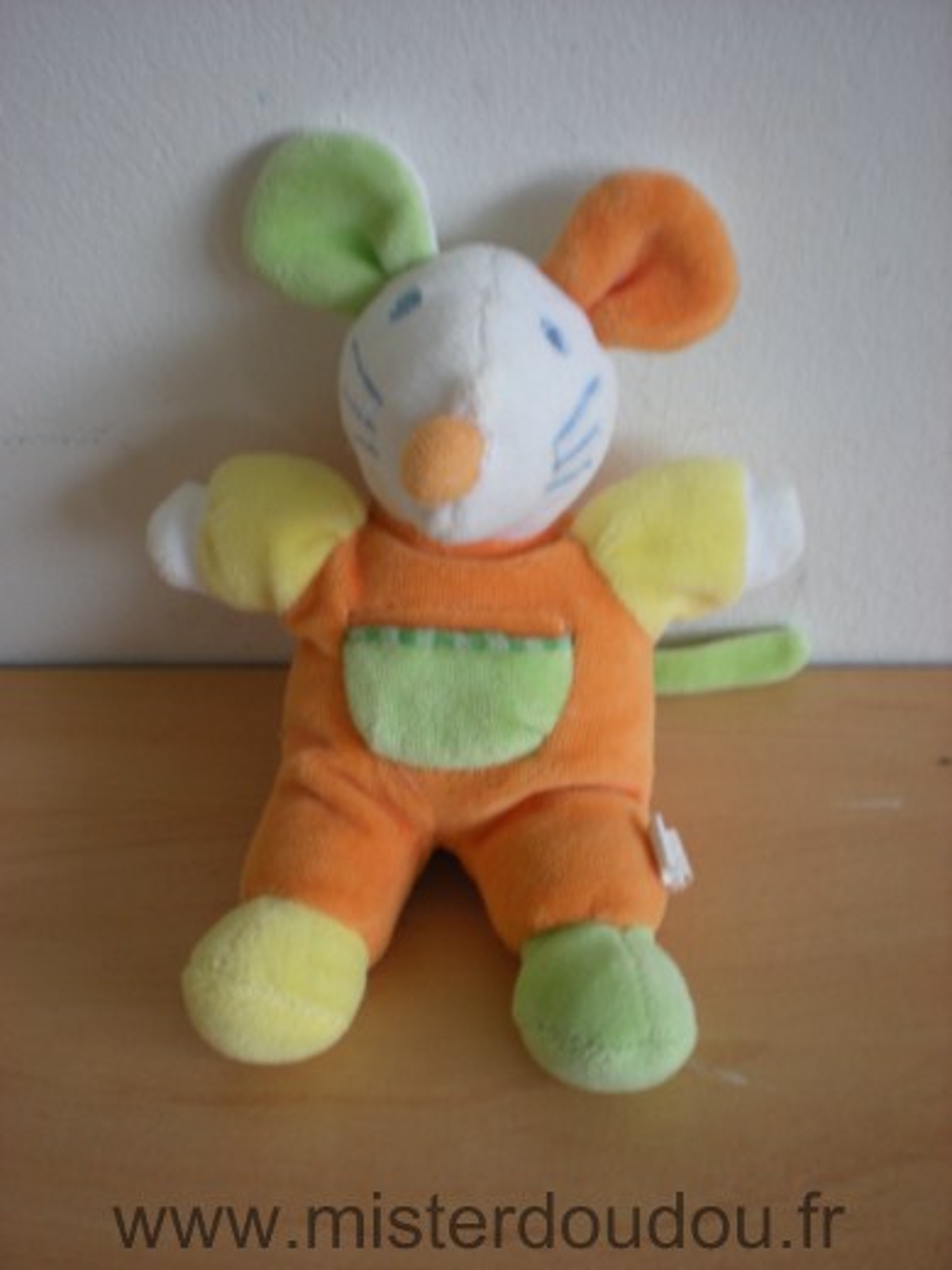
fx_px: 1393
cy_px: 635
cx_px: 476
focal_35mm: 38
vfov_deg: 49.0
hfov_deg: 37.7
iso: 64
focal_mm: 6.3
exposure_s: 1/8.3
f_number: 3.1
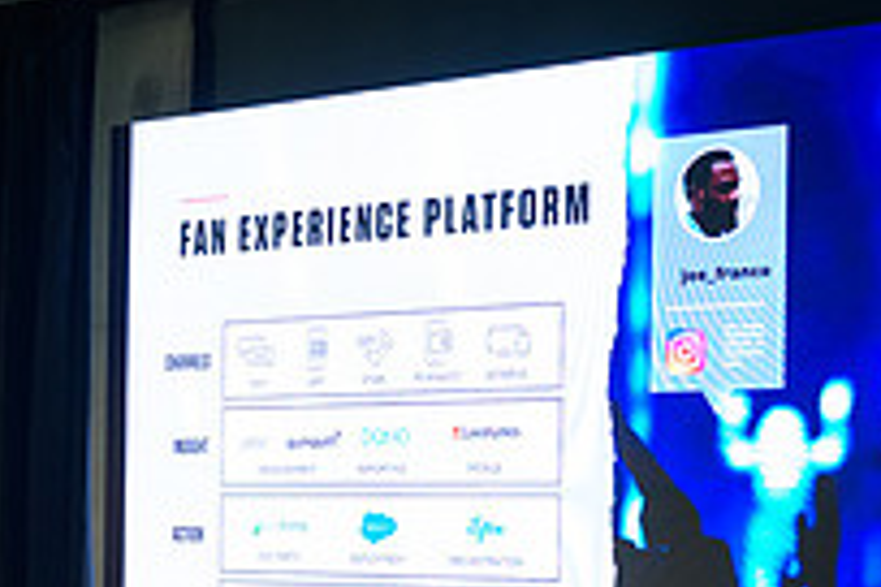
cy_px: 503
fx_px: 2153
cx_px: 544
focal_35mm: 88
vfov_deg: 15.4
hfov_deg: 23.1
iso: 1250
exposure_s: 1/200
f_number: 3.2
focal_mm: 31
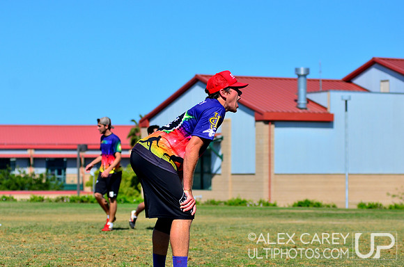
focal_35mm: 120
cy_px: 134
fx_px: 1344
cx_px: 202
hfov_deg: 17.1
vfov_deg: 11.4
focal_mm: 80
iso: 250
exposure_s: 1/3200
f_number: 4
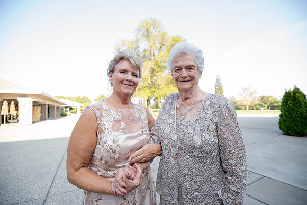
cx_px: 154
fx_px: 136
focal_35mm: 16
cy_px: 102
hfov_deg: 96.7
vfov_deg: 73.8
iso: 160
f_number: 4.5
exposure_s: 1/80
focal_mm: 16
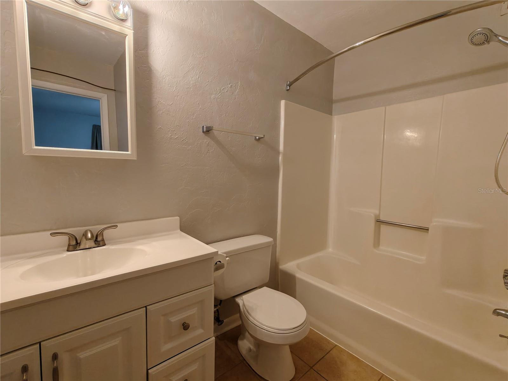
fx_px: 220
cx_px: 254
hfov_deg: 98.2
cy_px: 190
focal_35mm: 15
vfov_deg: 81.7
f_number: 2
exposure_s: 1/120
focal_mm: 2.3
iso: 640
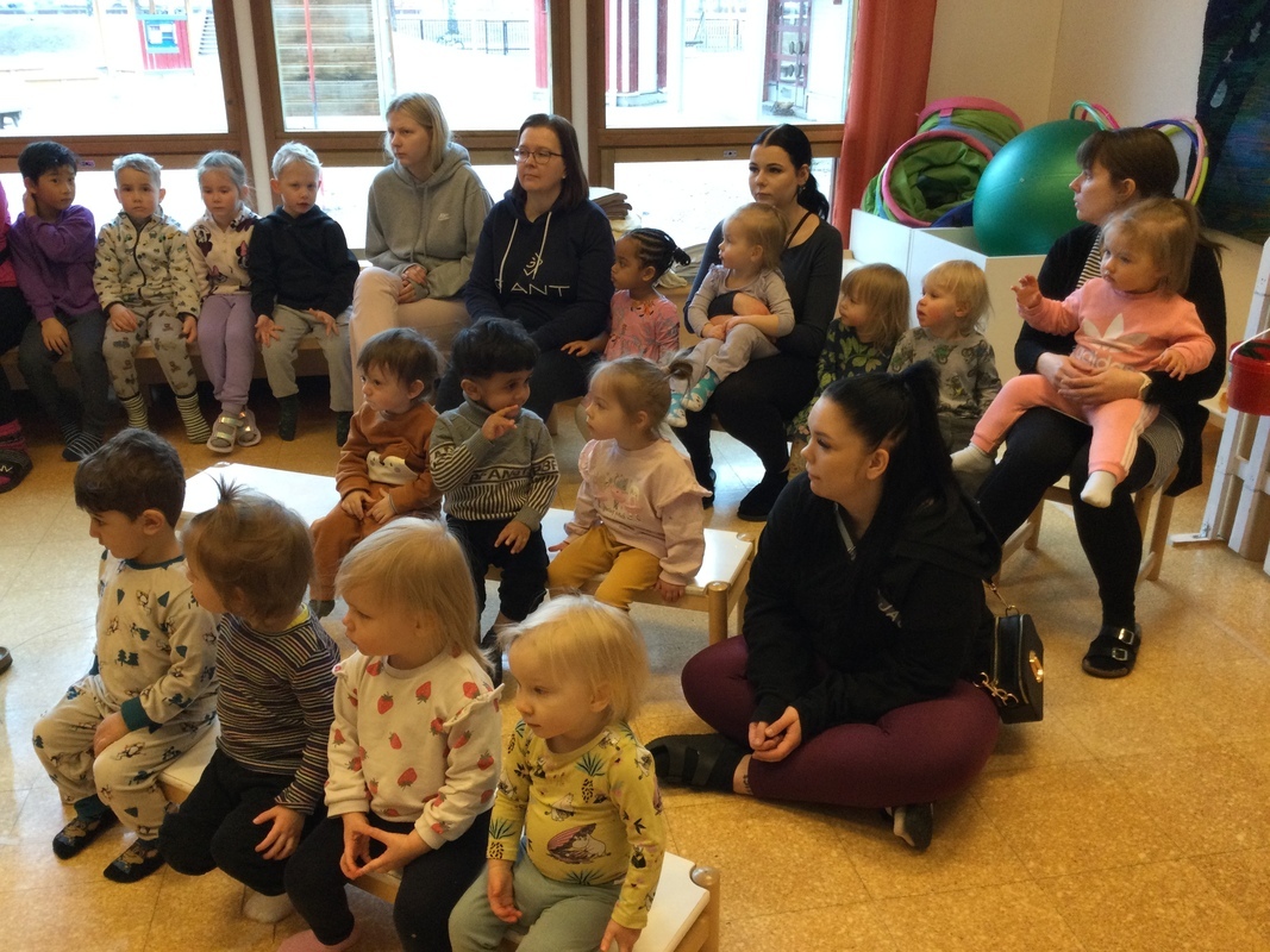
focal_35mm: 31
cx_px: 635
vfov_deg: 45.4
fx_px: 1137
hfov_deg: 58.4
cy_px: 476
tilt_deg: -21.1
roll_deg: +0.4
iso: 50
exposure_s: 1/33
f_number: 2.4
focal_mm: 3.3
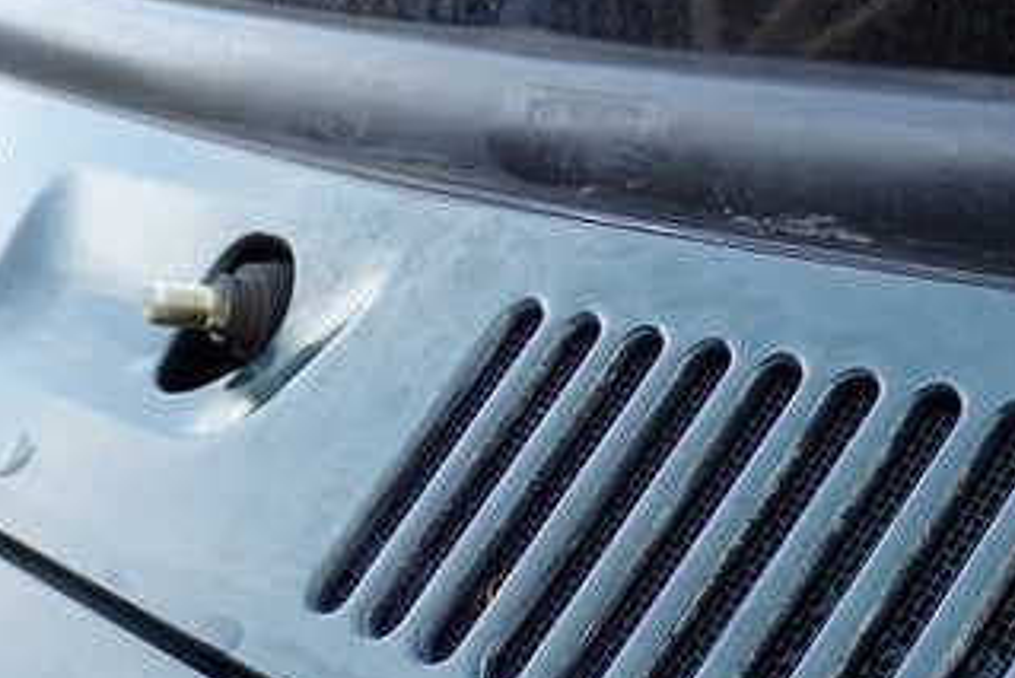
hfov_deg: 23.6
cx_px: 538
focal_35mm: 86
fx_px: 2426
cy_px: 420
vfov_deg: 15.9
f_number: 2.9
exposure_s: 1/125
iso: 100
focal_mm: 7.84
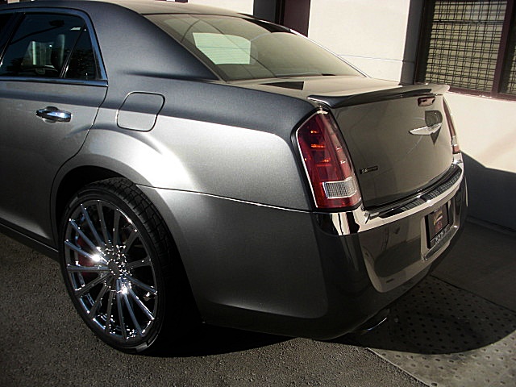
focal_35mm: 36
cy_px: 194
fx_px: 537
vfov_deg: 39.7
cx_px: 258
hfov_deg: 51.4
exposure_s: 1/200
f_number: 7.9
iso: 50
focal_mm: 6.3
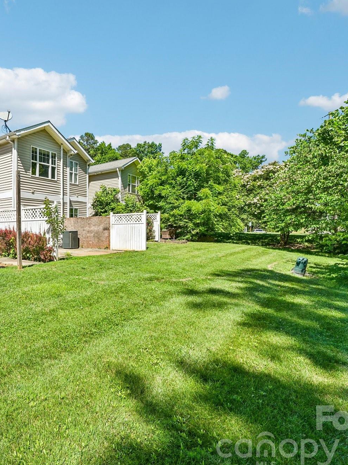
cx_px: 67
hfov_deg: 58.3
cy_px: 233
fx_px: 282
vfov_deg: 79.0
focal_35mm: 21
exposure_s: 1/400
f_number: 8
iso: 100
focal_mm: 14
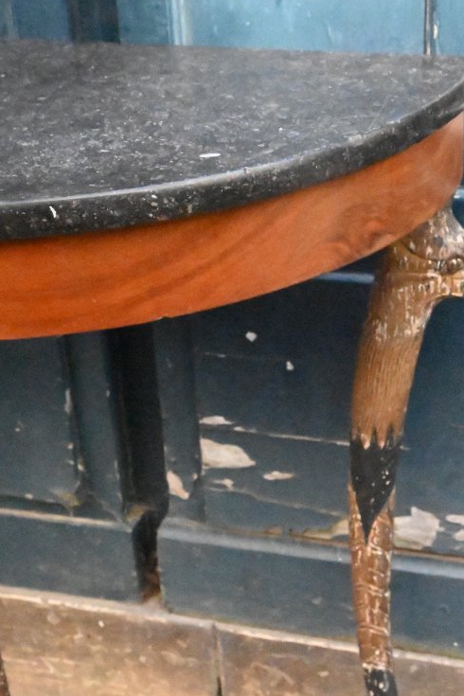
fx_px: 1206
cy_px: 451
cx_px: 304
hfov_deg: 21.7
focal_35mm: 62
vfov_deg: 32.0
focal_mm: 25.5
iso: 36000
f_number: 6.3
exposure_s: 1/4000
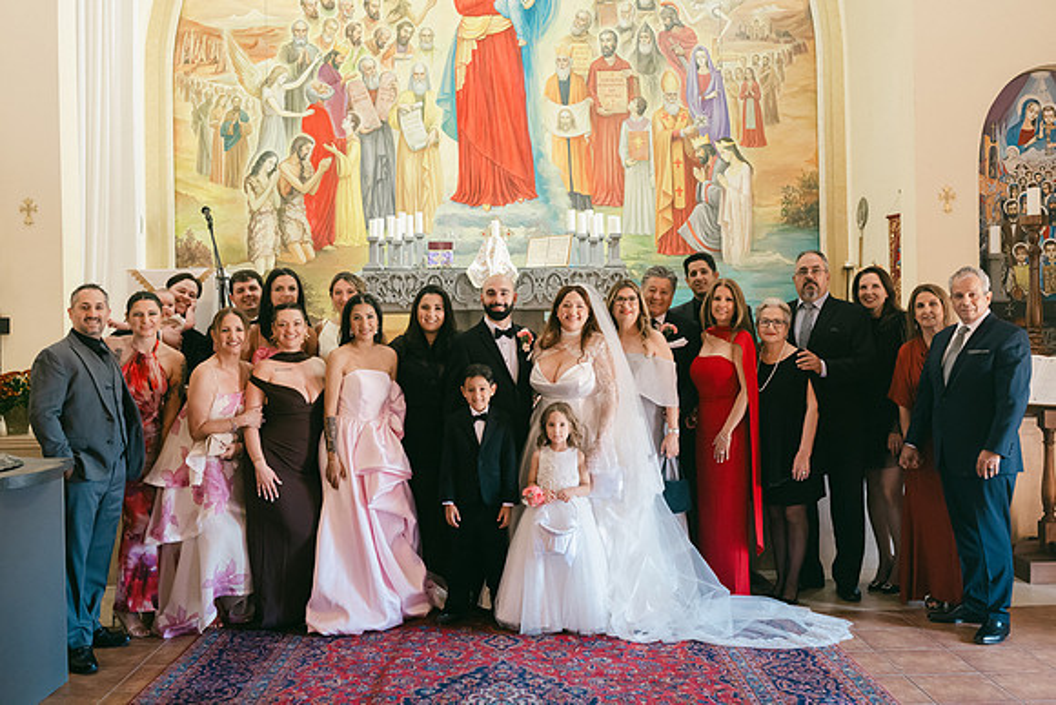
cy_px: 349
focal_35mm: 35
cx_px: 523
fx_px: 1036
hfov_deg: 54.0
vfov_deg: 37.6
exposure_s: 1/125
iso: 2500
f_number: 4
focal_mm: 35
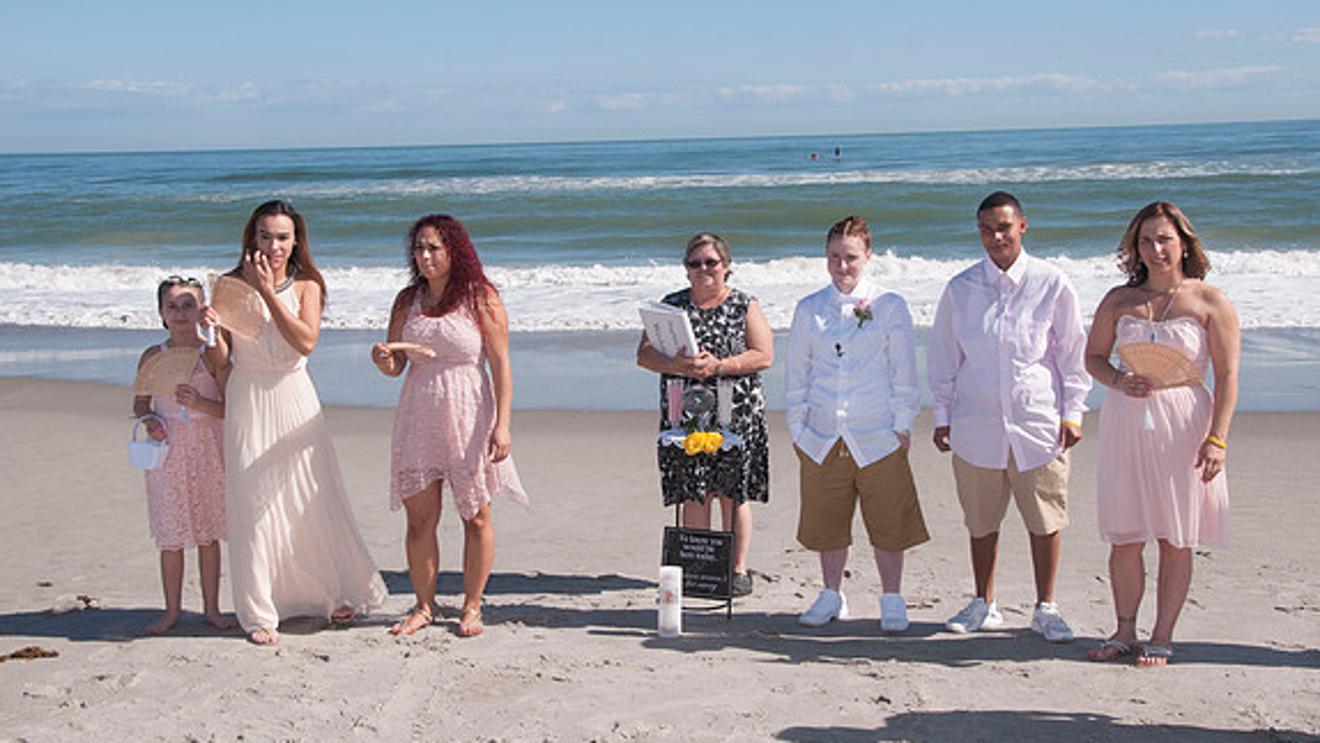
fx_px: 1610
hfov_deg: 44.6
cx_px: 665
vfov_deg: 26.0
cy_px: 335
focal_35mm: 46
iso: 100
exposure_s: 1/250
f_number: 11
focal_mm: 29
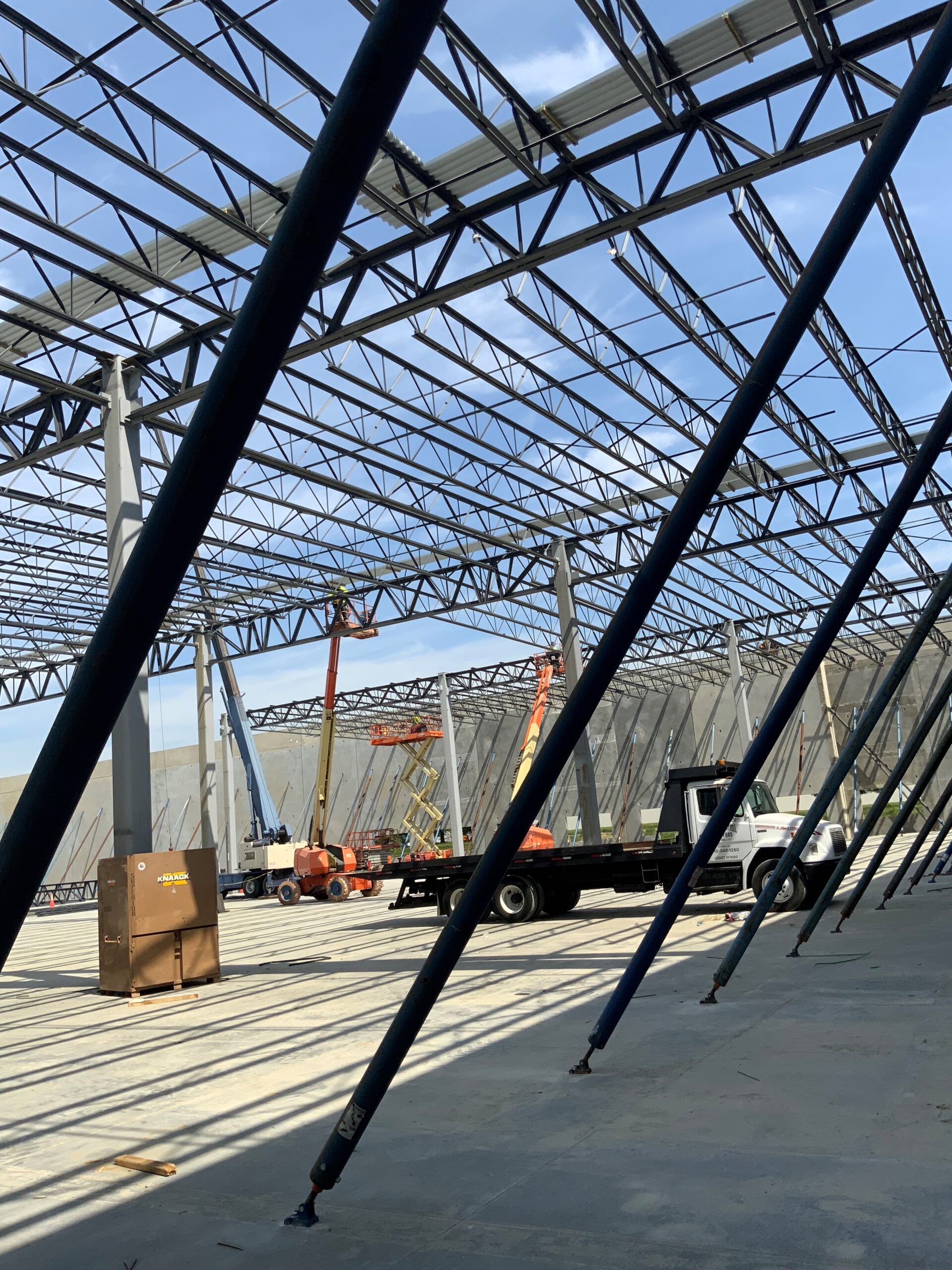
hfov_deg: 48.2
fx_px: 1063
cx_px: 476
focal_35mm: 29
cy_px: 635
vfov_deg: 61.7
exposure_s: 1/2141
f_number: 1.8
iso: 20
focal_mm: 3
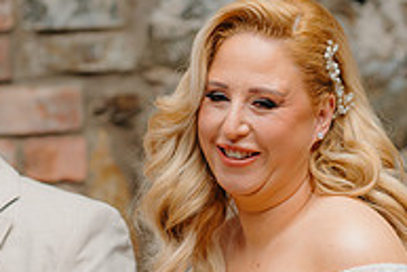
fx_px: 2885
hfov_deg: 8.1
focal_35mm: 255
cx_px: 179
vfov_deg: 5.4
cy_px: 197
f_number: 2.5
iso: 200
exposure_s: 1/400
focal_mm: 85
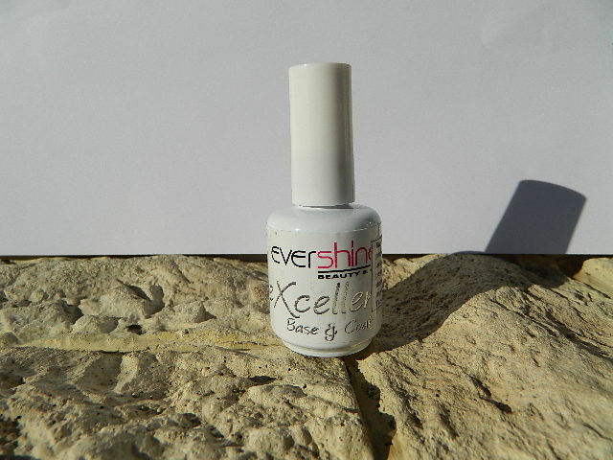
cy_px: 230
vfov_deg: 54.9
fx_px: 443
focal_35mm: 25
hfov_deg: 69.4
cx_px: 306
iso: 80
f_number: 8.7
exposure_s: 1/400
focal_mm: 4.5
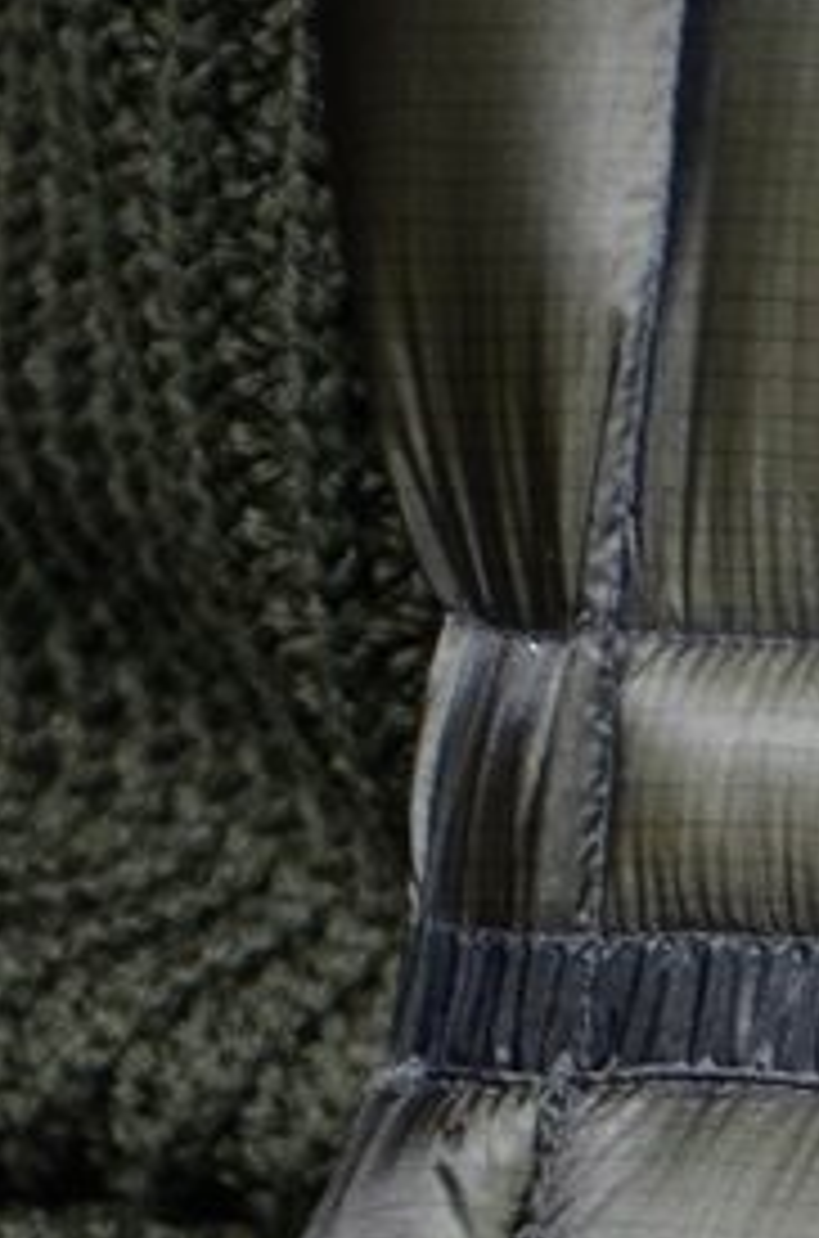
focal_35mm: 1439
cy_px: 2298
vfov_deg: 1.4
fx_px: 49342
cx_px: 1998
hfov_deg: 1.0
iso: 125
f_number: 6.3
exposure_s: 1/400
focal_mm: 175
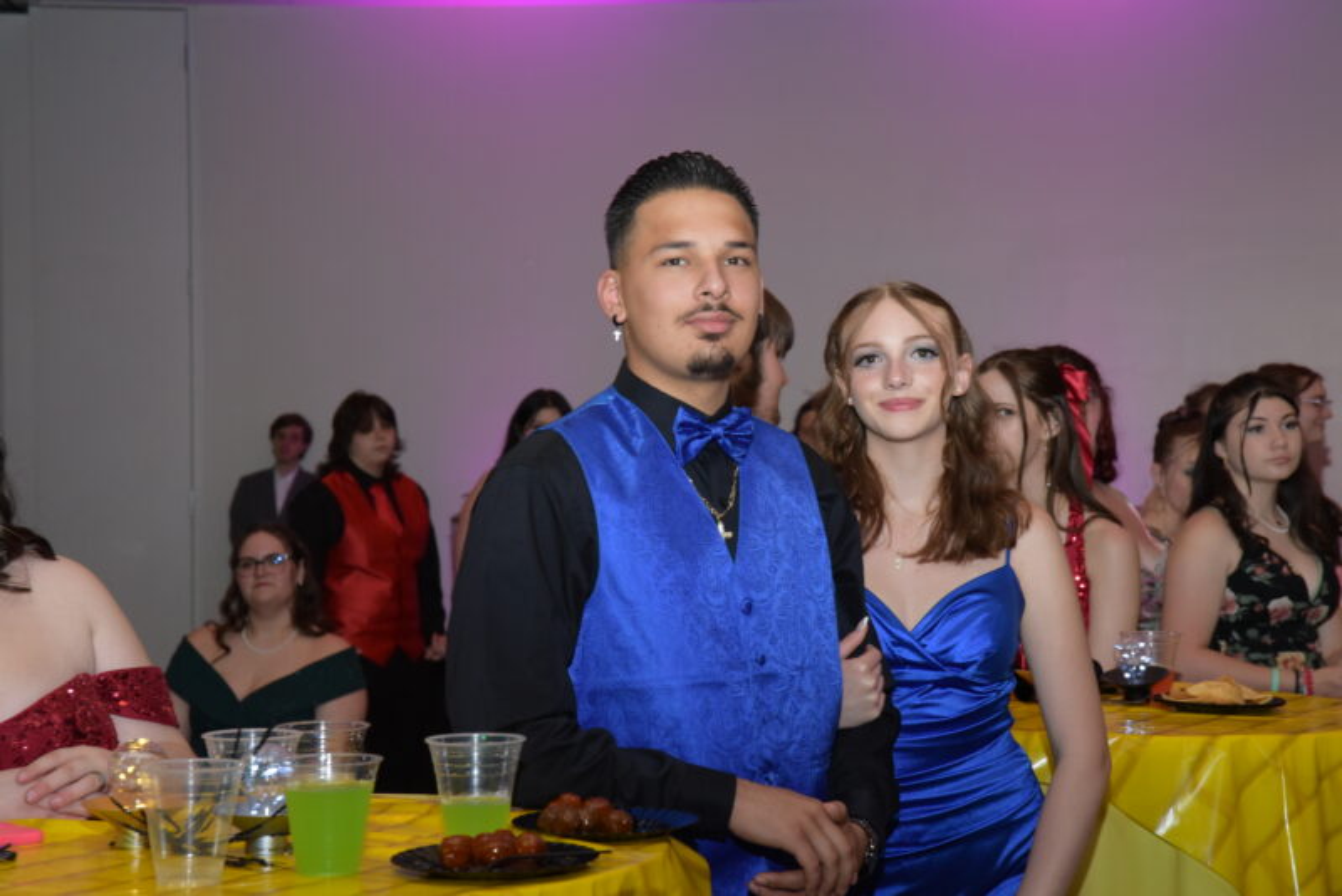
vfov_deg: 19.5
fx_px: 2610
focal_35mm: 70
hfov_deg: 28.8
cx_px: 671
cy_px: 448
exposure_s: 1/160
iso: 2500
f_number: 7.1
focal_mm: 70
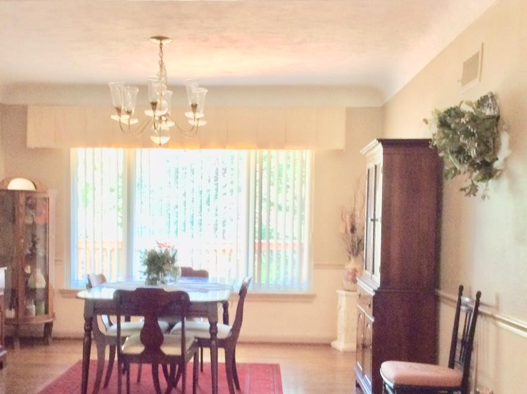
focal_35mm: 48
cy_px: 260
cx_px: 224
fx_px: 730
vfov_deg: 30.0
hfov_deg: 39.6
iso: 320
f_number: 2.4
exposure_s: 1/24
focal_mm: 3.3
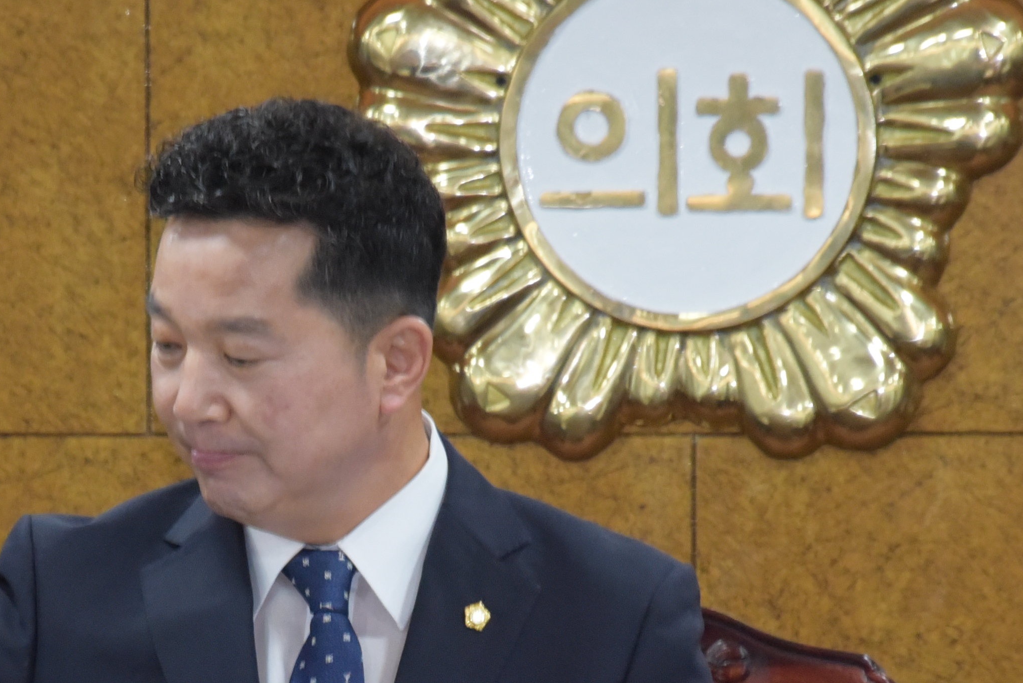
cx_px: 301
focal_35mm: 886
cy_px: 613
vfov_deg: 1.6
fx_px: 25187
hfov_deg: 2.3
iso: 3200
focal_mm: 300
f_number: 8
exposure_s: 1/200
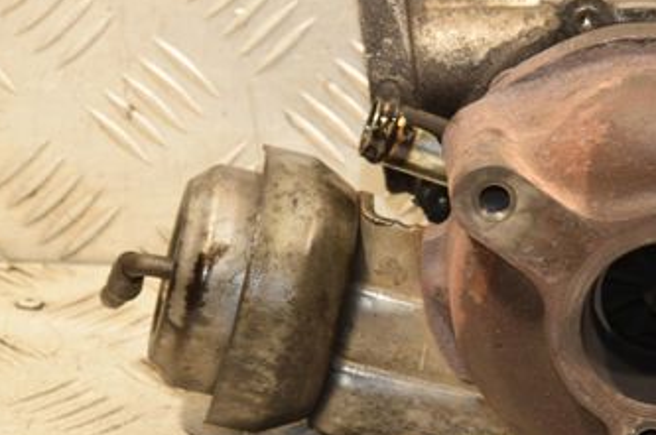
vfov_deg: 6.8
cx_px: 550
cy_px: 248
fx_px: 3676
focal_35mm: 202
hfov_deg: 10.2
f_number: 6.3
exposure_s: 1/80
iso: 800
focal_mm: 70
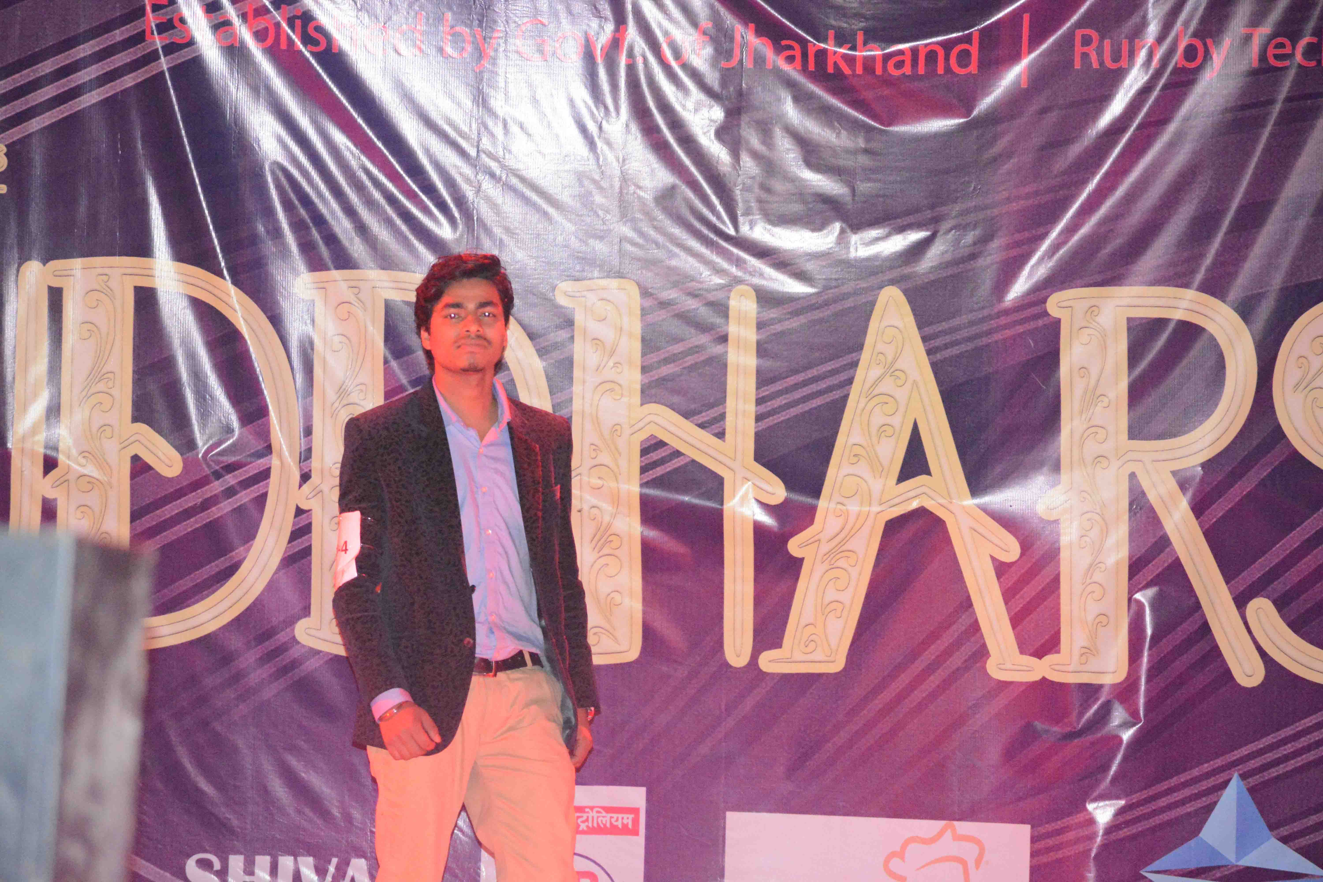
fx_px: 6063
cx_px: 662
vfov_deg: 8.3
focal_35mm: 165
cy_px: 441
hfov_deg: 12.5
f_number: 4.8
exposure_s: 1/200
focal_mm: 110
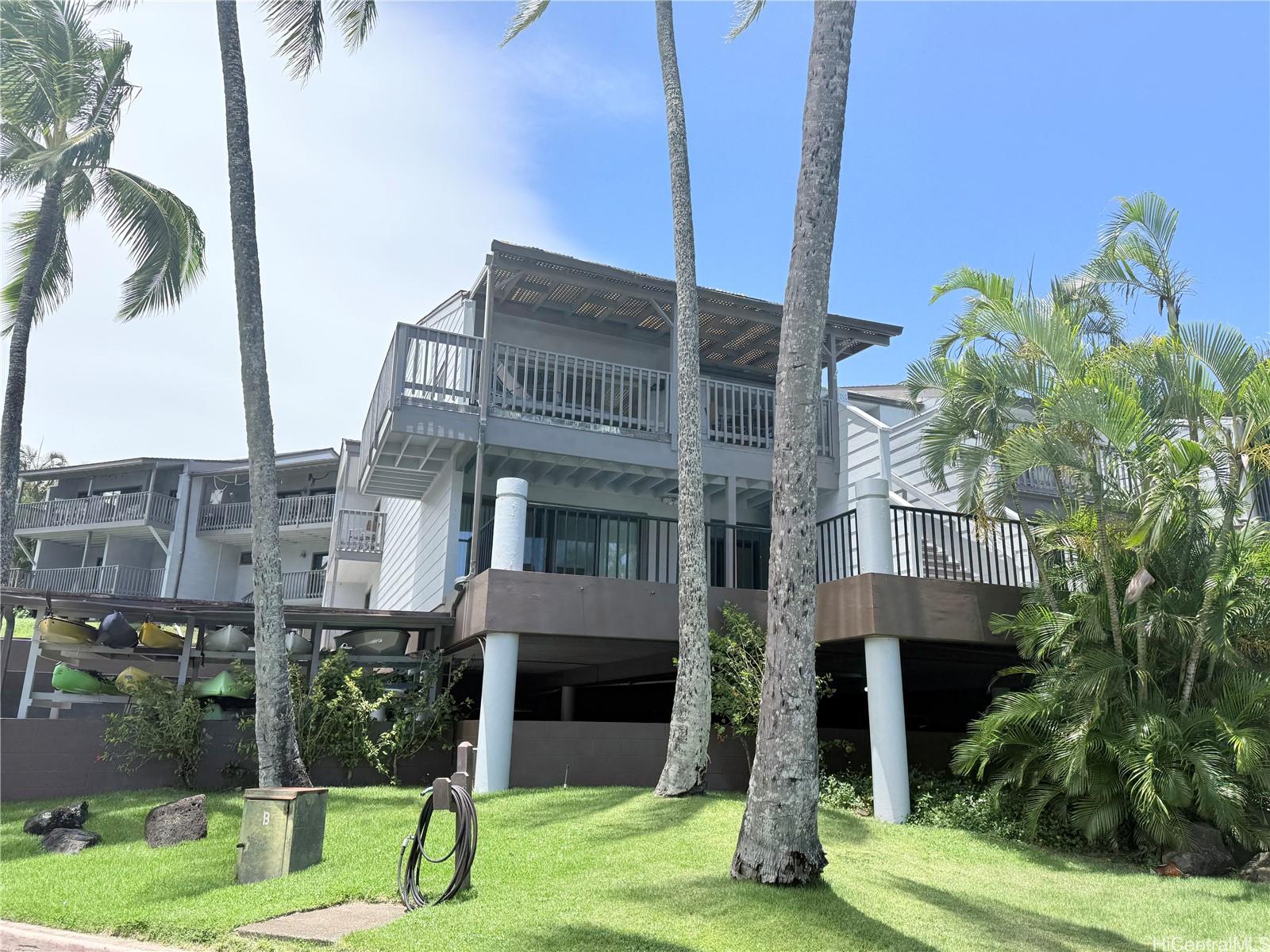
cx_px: 635
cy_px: 476
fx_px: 881
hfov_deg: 71.6
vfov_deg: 56.8
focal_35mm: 24
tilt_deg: +15.8
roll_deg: -1.3
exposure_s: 1/4405
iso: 80
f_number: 1.78
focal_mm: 6.76
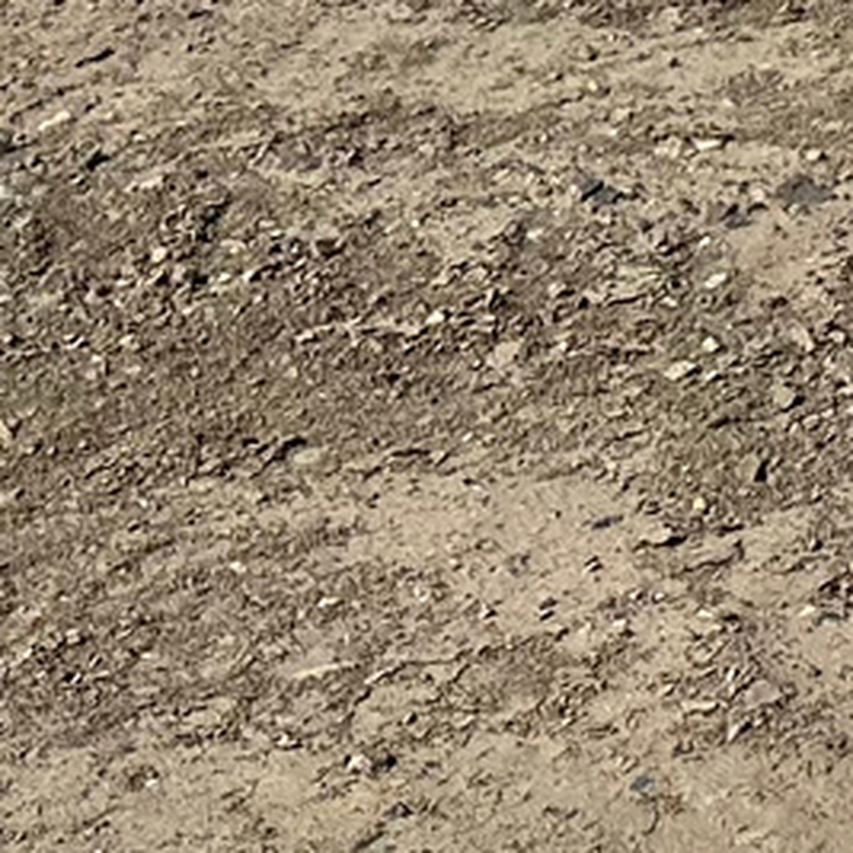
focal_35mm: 163
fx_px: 4544
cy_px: -1371
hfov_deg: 9.2
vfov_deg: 9.3
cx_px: 2271
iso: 80
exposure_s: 1/8929
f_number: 1.78
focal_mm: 6.86
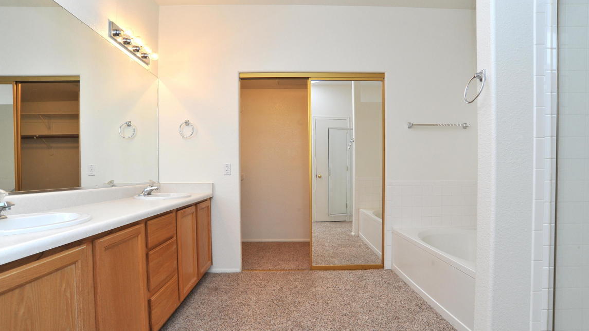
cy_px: 176
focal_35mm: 19
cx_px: 293
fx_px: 297
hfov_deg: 89.6
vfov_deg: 58.3
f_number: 13
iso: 1000
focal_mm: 18
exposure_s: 1/40
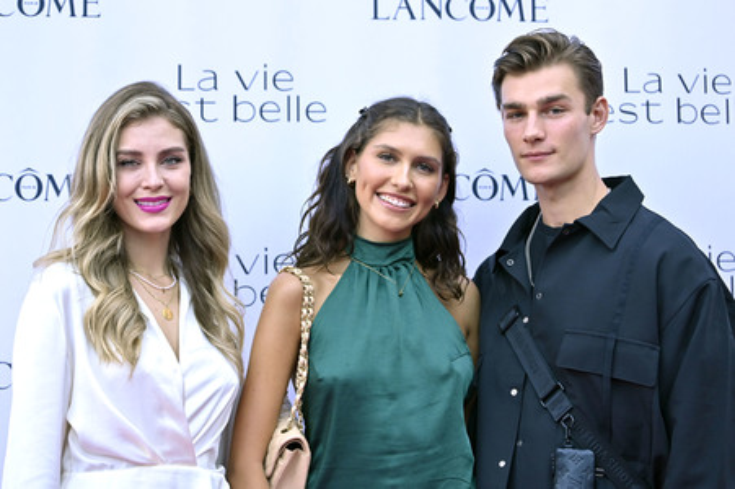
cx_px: 368
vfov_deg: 19.4
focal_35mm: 70
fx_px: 1428
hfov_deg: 28.9
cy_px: 244
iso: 1000
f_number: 2.8
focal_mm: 70
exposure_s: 1/1000
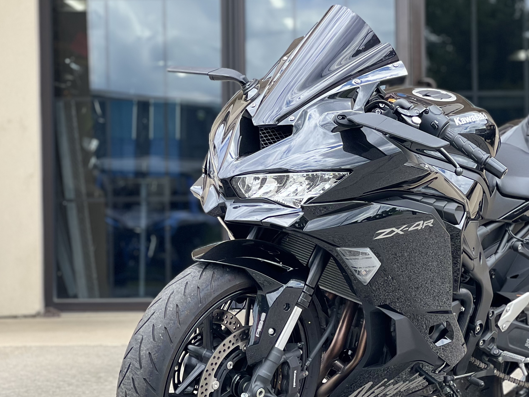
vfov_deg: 12.0
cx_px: 379
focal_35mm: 123
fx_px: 1880
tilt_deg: -0.5
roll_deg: -0.8
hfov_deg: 16.0
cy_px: 233
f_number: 2.8
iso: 20
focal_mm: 9
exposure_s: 1/121
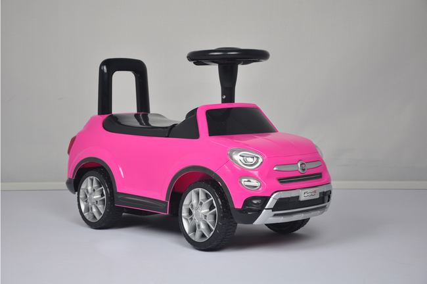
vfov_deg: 17.5
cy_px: 142
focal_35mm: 78
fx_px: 924
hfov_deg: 26.0
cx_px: 214
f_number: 6.3
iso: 560
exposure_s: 1/30
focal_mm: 52
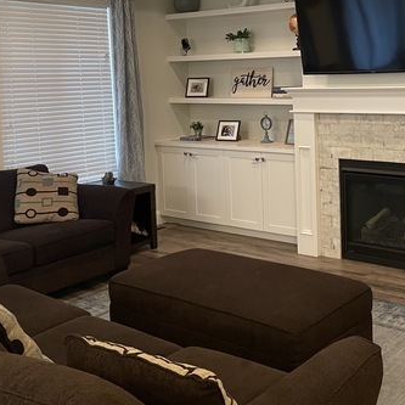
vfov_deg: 36.3
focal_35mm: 46
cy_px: 125
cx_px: 297
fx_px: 609
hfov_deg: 36.1
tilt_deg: -3.7
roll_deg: +1.5
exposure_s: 1/60
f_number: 1.6
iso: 320
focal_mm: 4.2
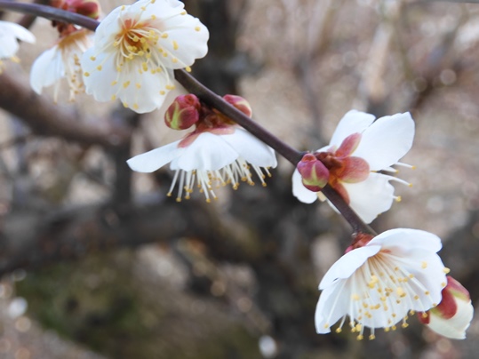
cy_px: 180
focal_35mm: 50
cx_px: 240
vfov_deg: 29.1
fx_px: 692
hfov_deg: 38.2
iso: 100
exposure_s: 1/80
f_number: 4
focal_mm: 8.9
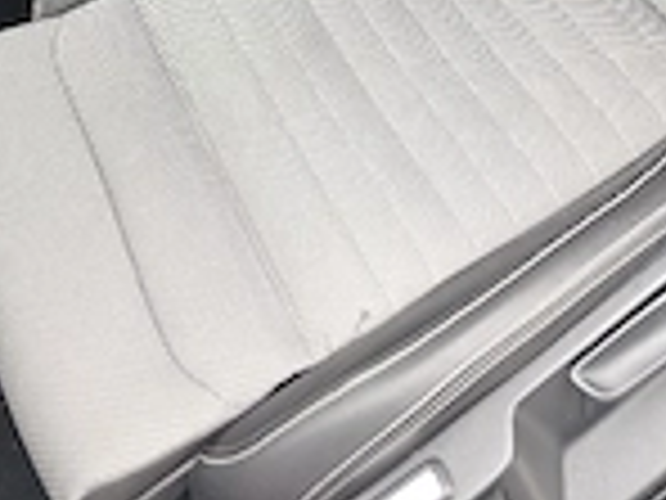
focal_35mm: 62
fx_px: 1193
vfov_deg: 18.6
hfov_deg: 31.2
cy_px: -392
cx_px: 374
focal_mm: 6.3
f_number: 1.7
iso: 160
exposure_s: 1/182
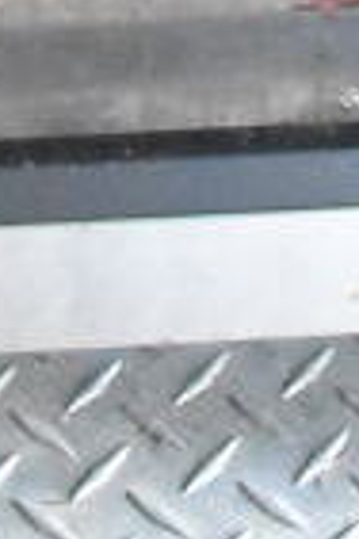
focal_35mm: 175
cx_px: 130
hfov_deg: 7.8
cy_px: -860
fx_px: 2618
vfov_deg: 9.9
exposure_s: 1/30
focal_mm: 18
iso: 20000
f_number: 3.5
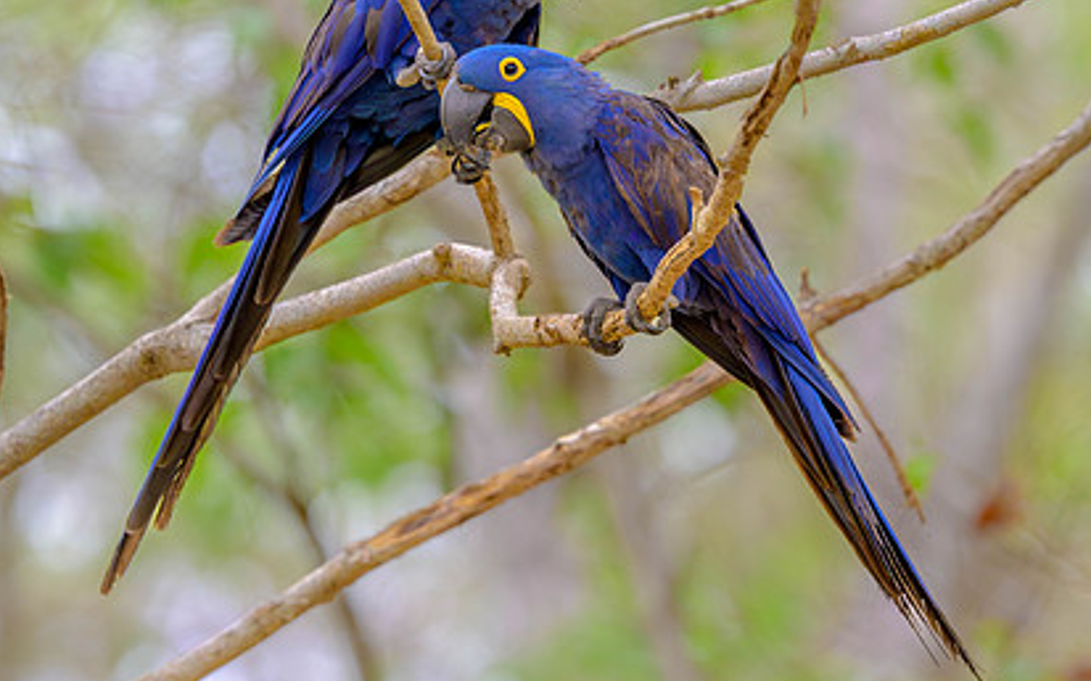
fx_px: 19413
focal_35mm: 653
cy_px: 270
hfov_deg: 3.2
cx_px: 558
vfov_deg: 2.0
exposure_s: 1/3200
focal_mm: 400
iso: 2800
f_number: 4.5
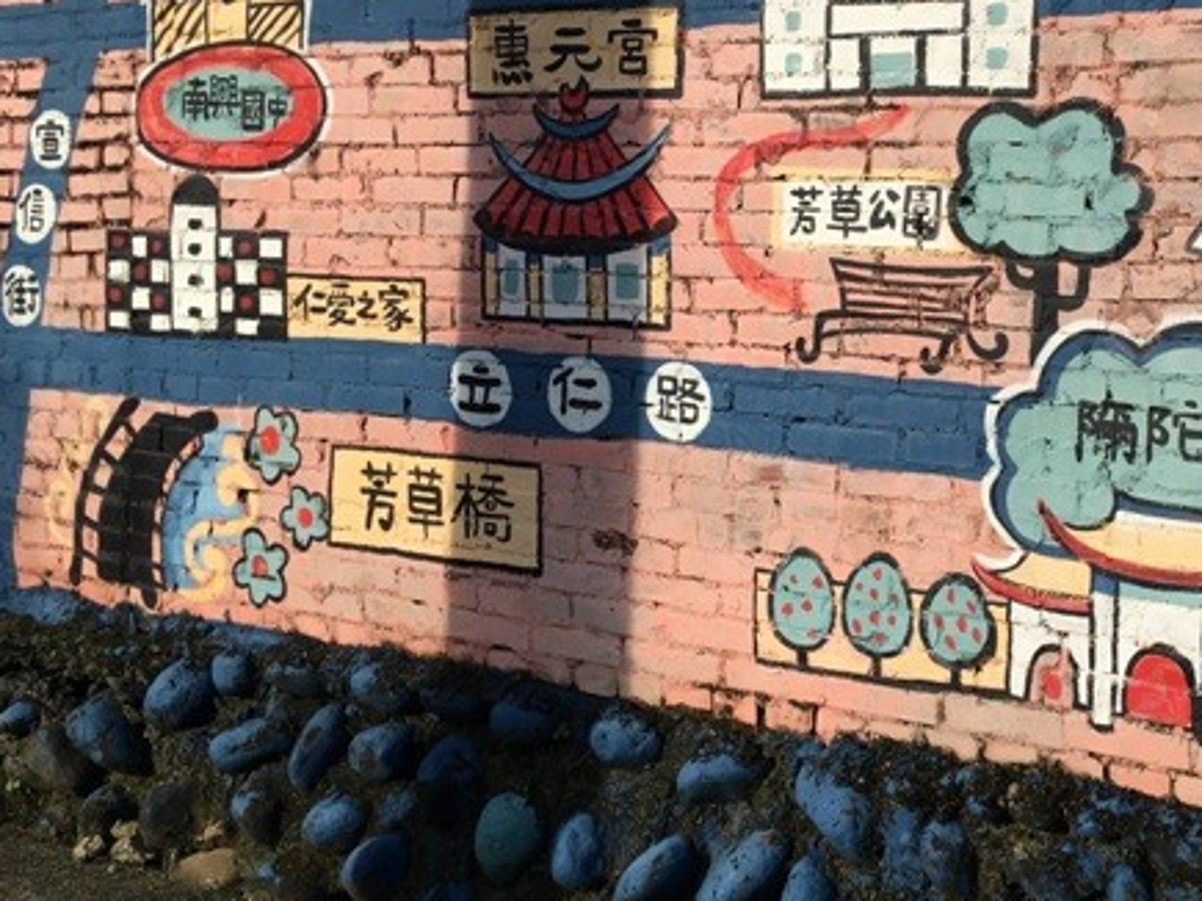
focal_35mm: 48
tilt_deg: -3.8
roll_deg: +0.1
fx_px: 1666
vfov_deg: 30.1
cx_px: 909
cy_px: 326
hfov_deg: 38.6
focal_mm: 4.15
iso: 25
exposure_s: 1/1221
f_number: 2.2
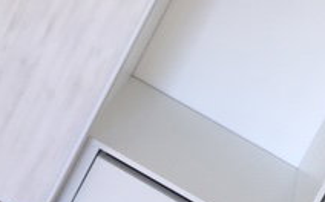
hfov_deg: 22.2
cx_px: 239
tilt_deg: -6.4
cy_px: -122
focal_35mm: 93
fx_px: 823
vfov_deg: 13.1
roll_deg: -29.2
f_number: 2.2
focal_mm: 4.15
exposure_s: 1/50
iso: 32
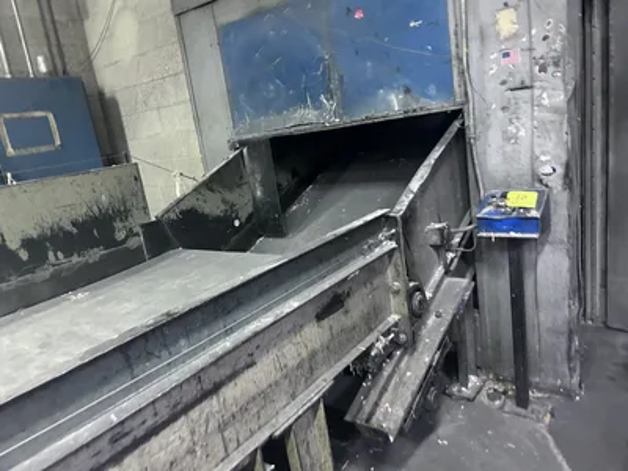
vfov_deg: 53.1
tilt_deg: -14.0
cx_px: 314
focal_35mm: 26
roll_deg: -1.7
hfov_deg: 67.3
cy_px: 236
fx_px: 472
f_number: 1.5
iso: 500
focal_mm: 5.7
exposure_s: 1/30
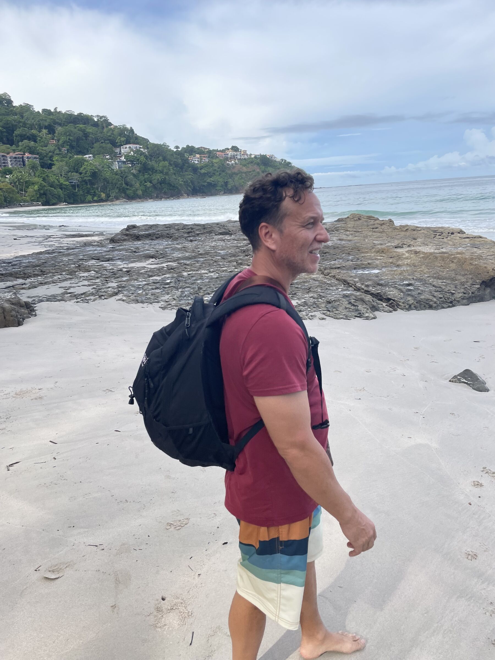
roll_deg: +6.1
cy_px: 330
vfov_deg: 67.3
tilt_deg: -13.2
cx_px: 248
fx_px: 496
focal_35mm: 26
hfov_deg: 53.1
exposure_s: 1/2092
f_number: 1.6
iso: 32
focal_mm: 4.2
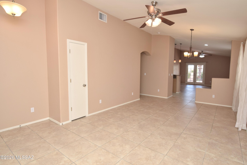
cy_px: 82
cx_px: 124
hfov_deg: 90.0
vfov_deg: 67.4
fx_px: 123
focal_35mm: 18
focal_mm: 12
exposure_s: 1/50
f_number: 9
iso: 400
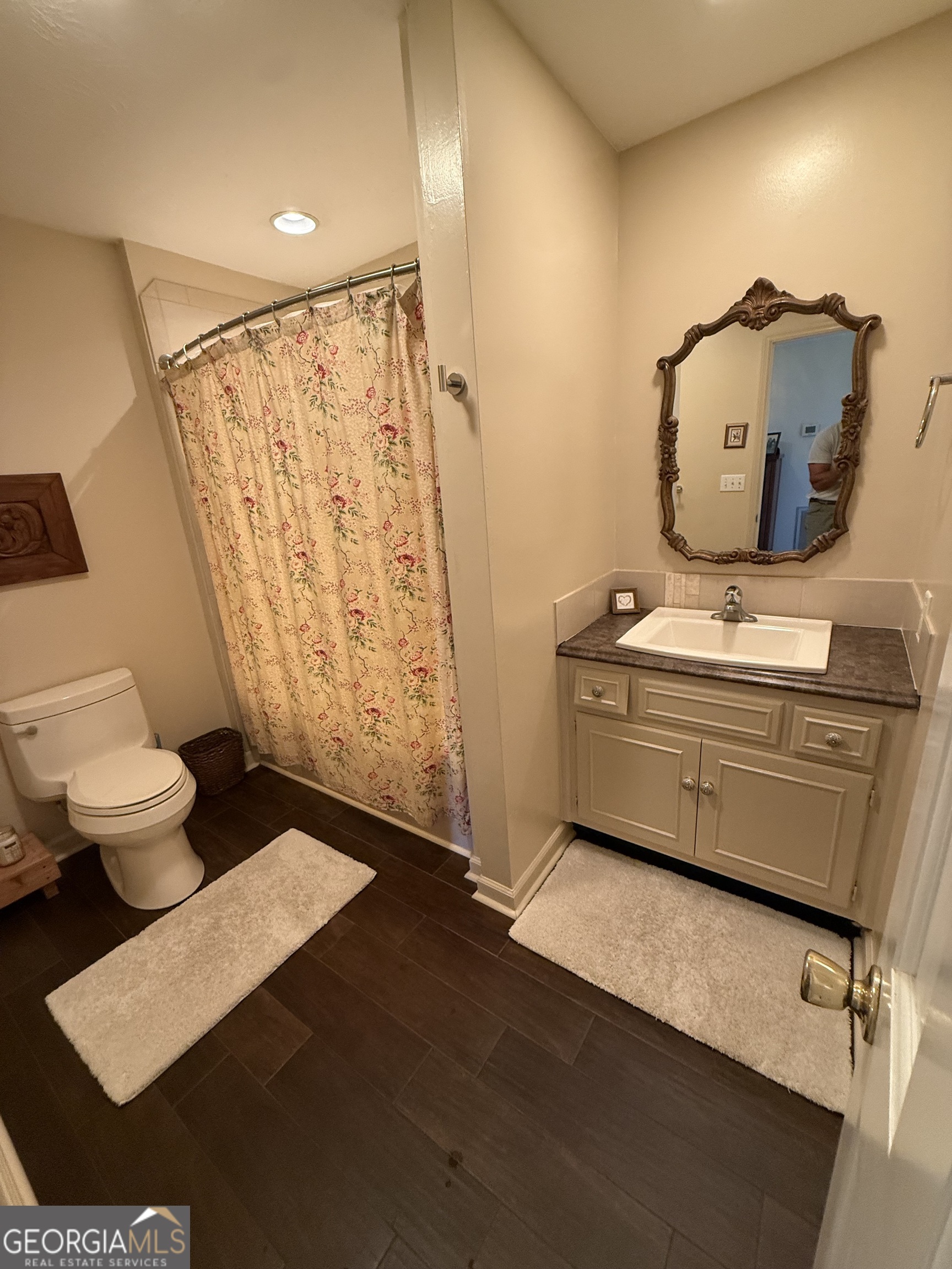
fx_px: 513
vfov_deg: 102.1
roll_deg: +4.7
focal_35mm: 14
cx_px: 476
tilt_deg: -17.1
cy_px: 634
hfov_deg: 85.7
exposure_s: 1/60
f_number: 2.2
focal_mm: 2.22
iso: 400
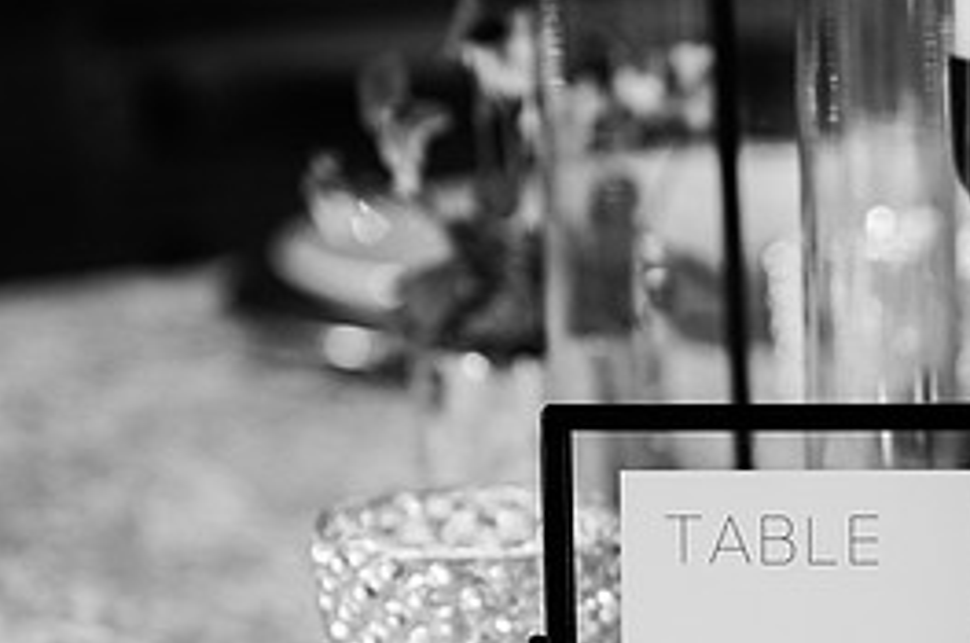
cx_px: 974
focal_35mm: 159
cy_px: 570
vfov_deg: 8.6
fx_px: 4276
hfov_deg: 12.8
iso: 500
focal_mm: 70
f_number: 3.5
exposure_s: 1/200
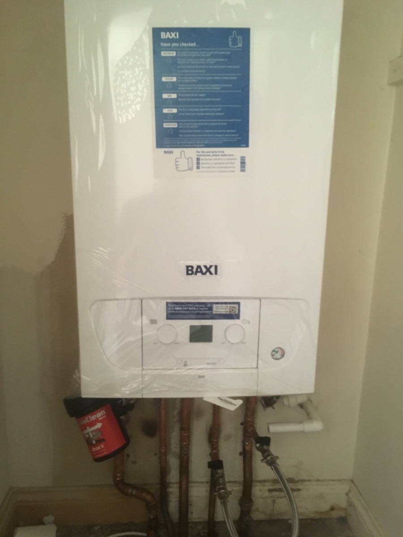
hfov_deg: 48.2
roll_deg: -0.9
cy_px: 268
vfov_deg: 61.7
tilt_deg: -13.4
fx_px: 450
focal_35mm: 29
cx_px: 202
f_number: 2.2
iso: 400
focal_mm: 4.15
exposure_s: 1/17
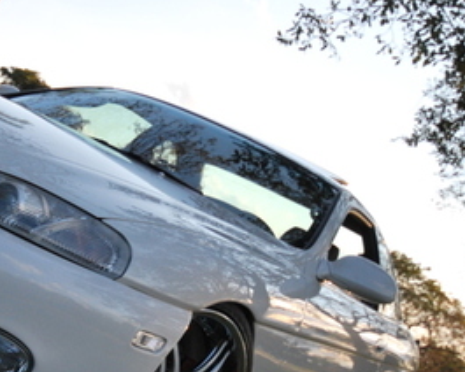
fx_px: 936
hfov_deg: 26.6
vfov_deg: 22.4
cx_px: 14
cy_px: 232
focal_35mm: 68
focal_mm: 20
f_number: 7.1
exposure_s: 1/500
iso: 400
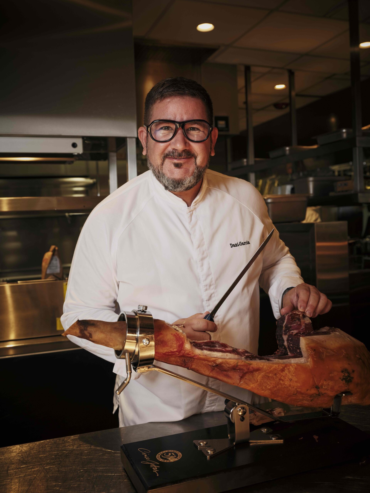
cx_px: 185
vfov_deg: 54.0
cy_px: 246
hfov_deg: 41.8
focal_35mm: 34
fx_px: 485
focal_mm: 42.5
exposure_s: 1/125
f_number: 5.6
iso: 1600
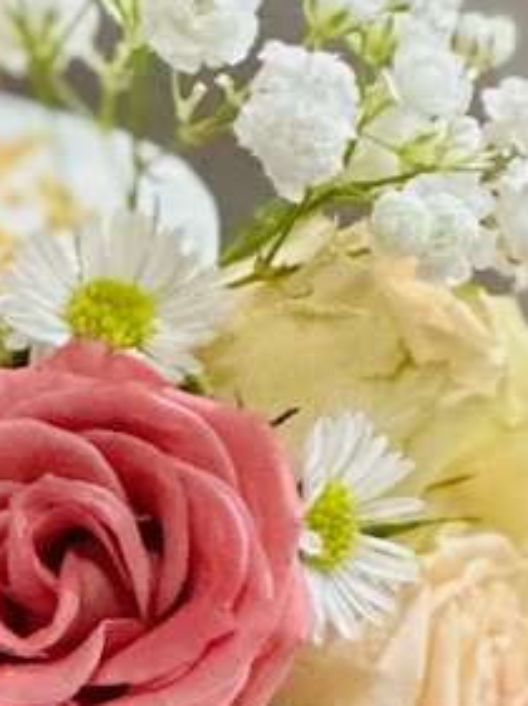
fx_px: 11456
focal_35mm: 562
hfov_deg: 2.6
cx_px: -671
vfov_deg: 3.5
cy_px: -85
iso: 250
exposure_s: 1/40
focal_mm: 9
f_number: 2.8
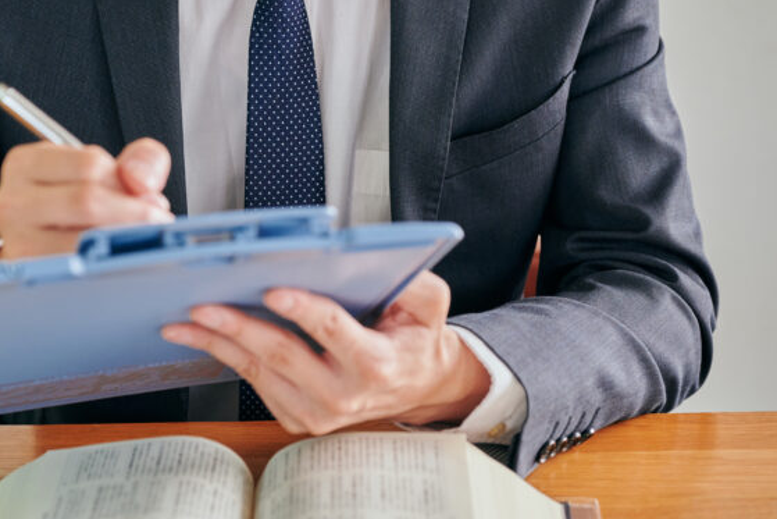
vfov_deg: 10.2
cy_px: 192
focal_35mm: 134
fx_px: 2893
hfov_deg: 15.3
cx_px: 297
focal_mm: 96
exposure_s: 1/200
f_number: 4
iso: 800
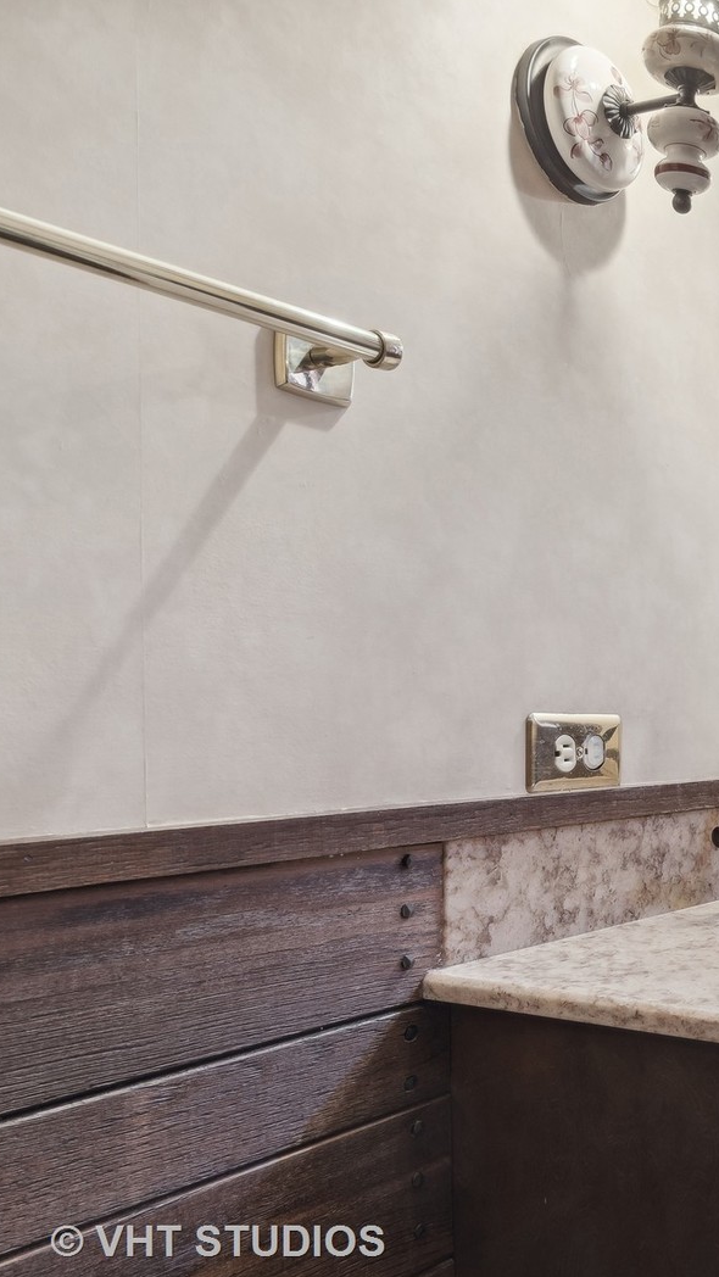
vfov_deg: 58.0
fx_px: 1152
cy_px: 651
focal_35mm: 34
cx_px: 932
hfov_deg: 28.5
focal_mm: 14
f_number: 9
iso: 200
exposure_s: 1/1.67
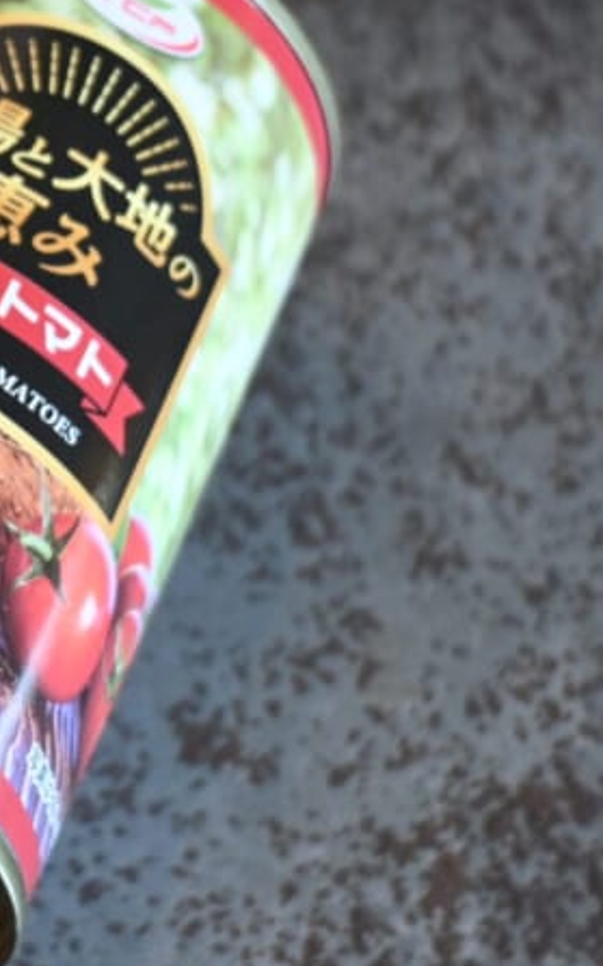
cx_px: -374
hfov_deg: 13.4
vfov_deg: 22.8
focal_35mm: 91
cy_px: 332
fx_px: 2387
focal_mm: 26.5
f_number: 4.5
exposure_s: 1/125
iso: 720
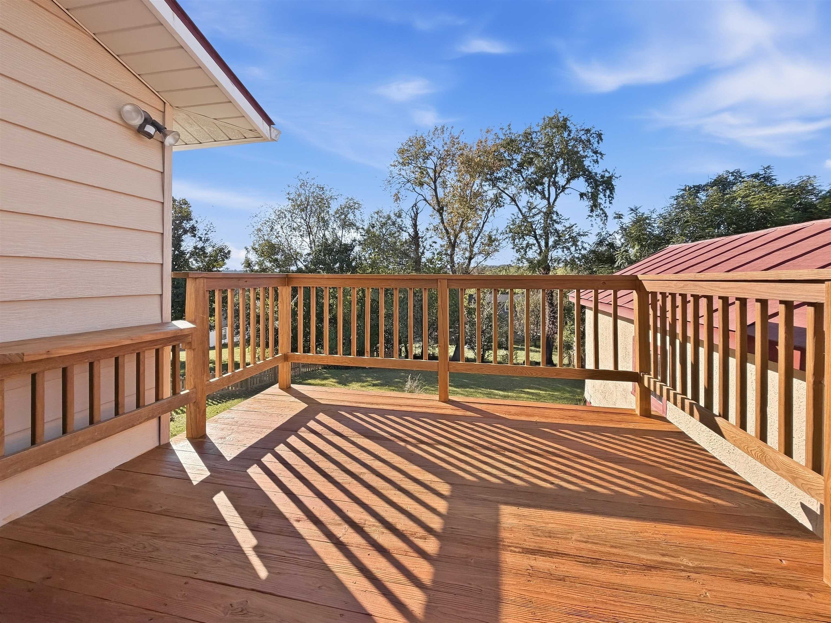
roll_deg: +2.4
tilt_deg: -5.0
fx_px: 336
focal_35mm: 14
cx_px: 416
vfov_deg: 85.7
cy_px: 312
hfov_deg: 102.1
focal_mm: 2.2
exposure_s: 1/770
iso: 32
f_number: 2.2
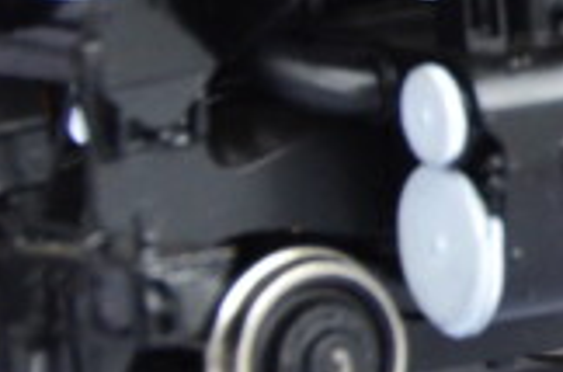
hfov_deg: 3.3
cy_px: -327
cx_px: 1293
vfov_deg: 2.2
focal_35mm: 618
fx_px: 9639
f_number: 7.1
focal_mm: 65
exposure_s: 1/30
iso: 800
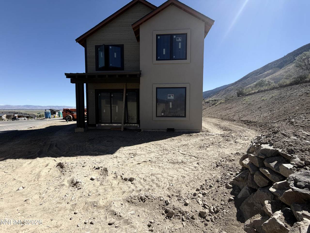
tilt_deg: -2.1
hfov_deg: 102.1
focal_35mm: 14
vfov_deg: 85.7
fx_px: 125
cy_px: 116
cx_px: 155
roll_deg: +0.2
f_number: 2.2
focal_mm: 2.22
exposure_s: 1/770
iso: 25
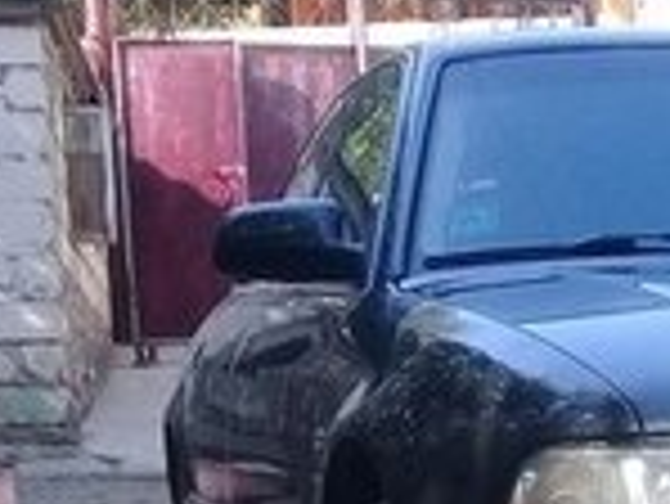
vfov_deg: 10.6
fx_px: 2654
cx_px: 1016
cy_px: 691
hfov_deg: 13.5
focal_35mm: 137
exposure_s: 1/262
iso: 50
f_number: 2.2
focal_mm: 3.3
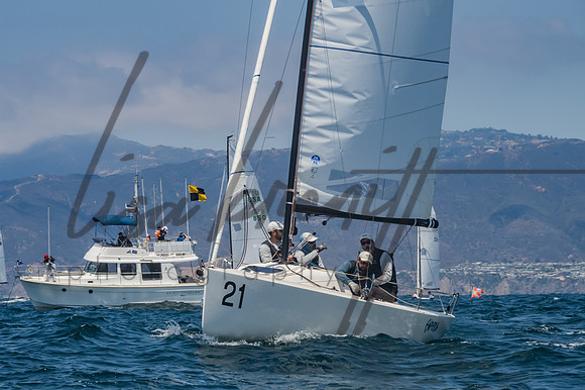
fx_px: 3281
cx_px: 292
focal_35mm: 202
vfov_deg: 6.8
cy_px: 195
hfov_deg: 10.2
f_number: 14
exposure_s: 1/1000
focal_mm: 135
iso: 640
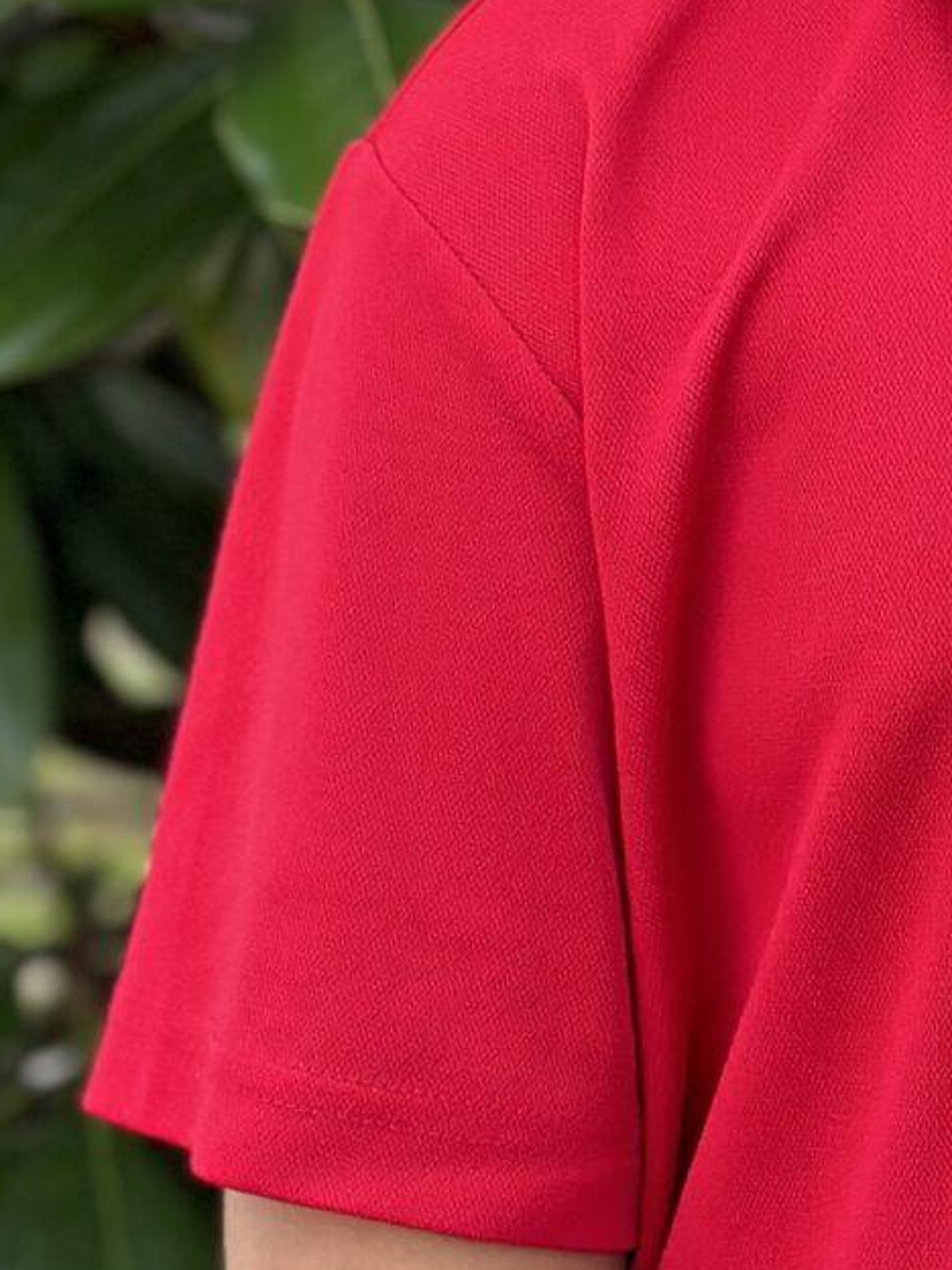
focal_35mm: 197
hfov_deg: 7.4
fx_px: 7224
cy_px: 250
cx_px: 1298
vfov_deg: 10.0
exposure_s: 1/880
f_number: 1.78
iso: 80
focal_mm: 6.86
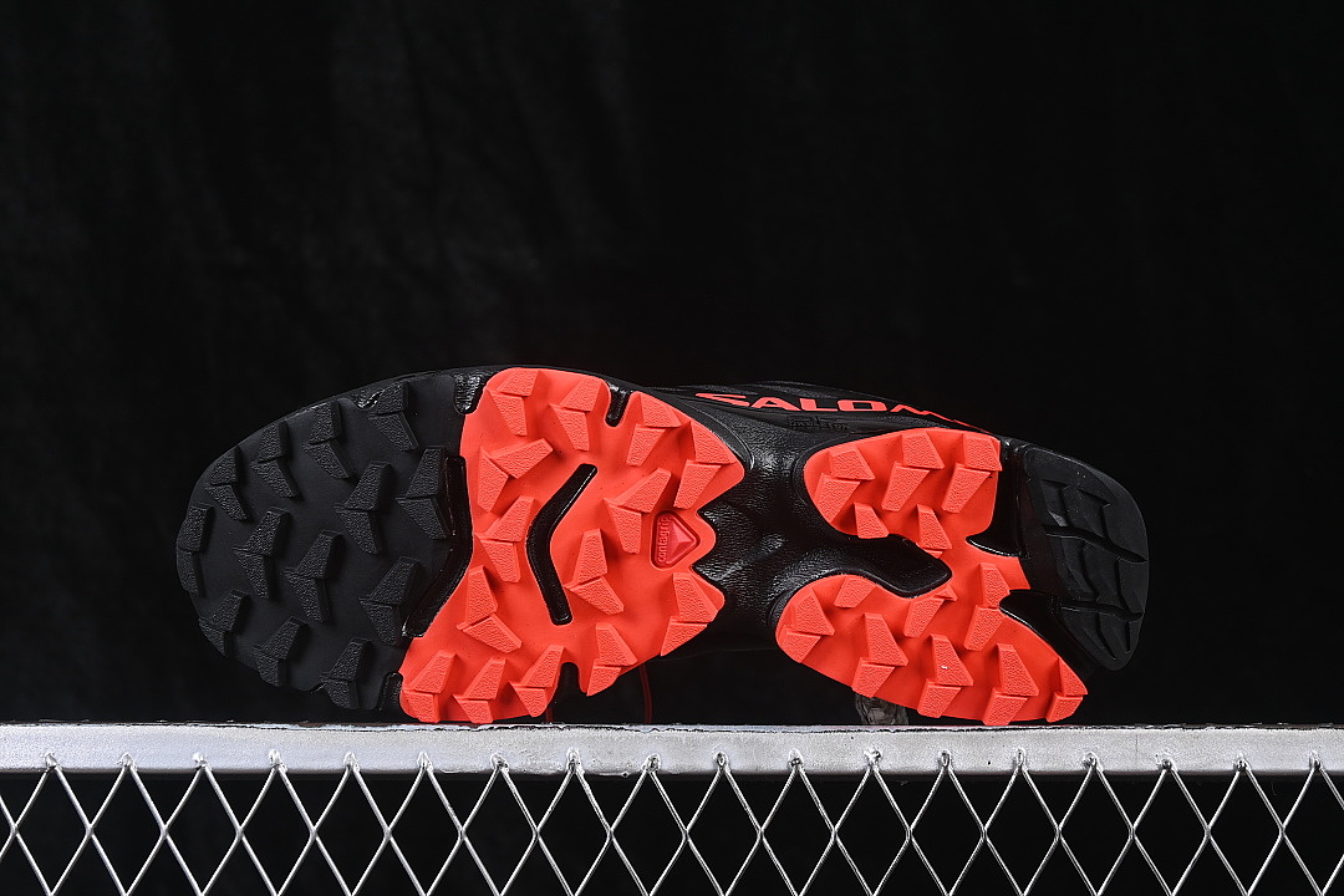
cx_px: 672
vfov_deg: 18.2
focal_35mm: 75
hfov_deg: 27.0
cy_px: 448
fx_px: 2800
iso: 160
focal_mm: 50
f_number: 6.3
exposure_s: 1/60
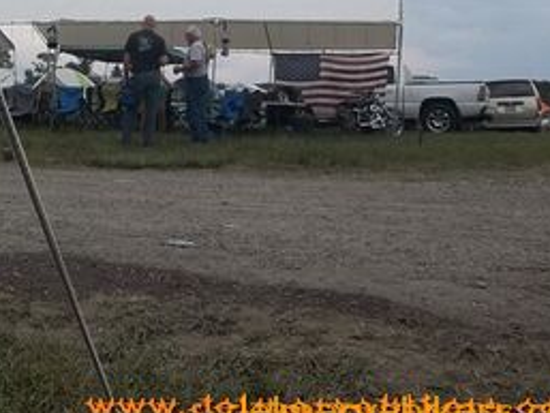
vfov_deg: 33.8
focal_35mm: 42
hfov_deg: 44.1
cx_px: 182
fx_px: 668
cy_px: 109
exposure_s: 1/160
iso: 80
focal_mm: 4.9
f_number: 8.9
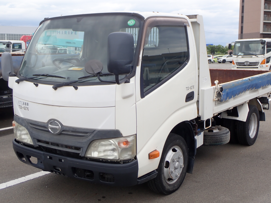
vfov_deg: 31.5
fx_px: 360
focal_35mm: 46
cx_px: 136
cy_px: 102
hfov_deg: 41.2
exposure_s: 1/200
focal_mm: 8.41
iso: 100
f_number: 4.5
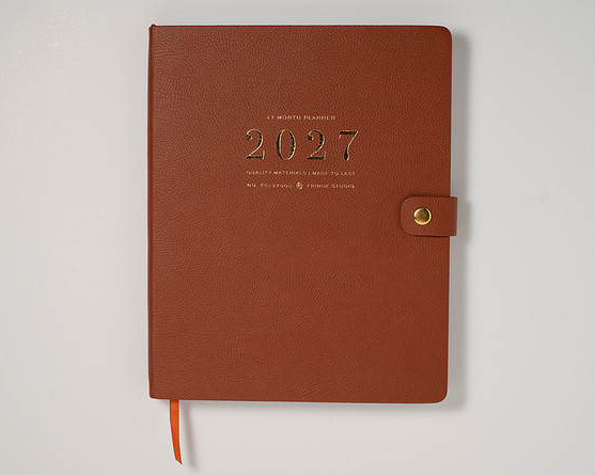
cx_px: 287
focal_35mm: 66
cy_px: 232
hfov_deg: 28.7
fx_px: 1162
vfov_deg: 23.1
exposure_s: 1/200
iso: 200
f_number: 10
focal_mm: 50
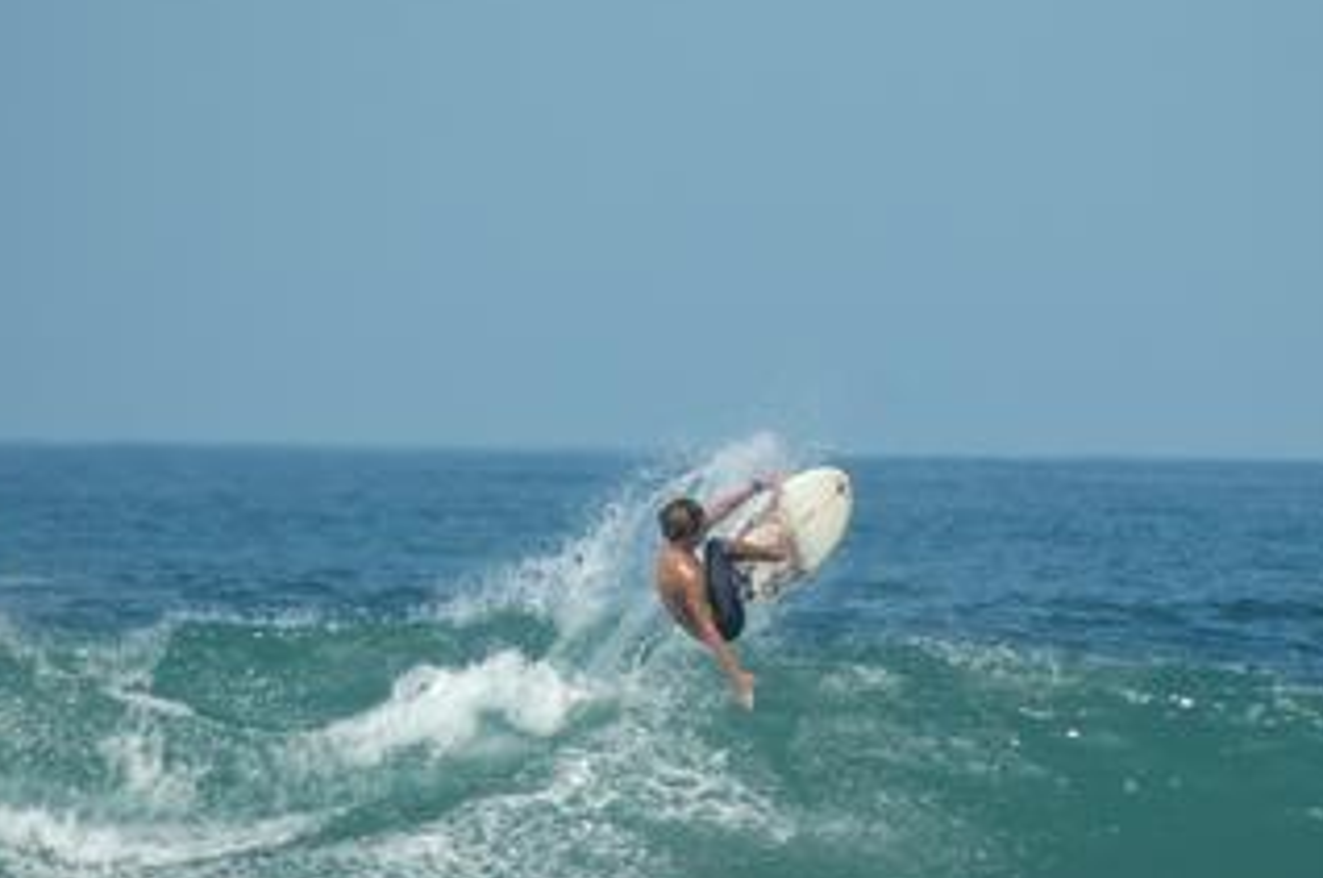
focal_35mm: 777
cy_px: 431
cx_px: 763
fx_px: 28511
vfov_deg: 1.8
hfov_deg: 2.7
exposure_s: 1/1250
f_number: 5.6
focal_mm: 300
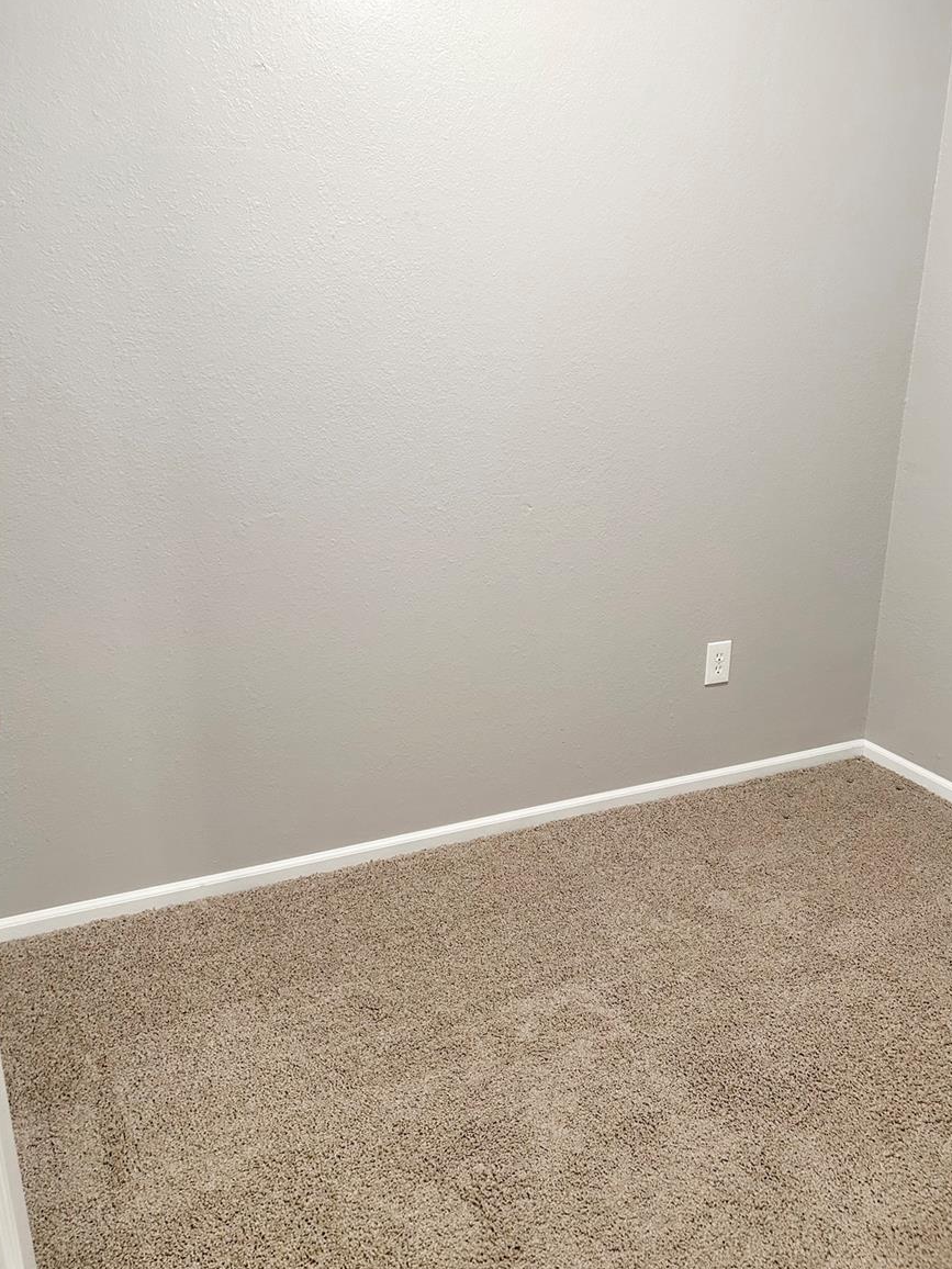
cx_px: 485
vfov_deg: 65.3
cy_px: 637
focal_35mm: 27
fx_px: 990
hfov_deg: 51.4
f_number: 1.5
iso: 250
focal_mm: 5.7
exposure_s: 1/60
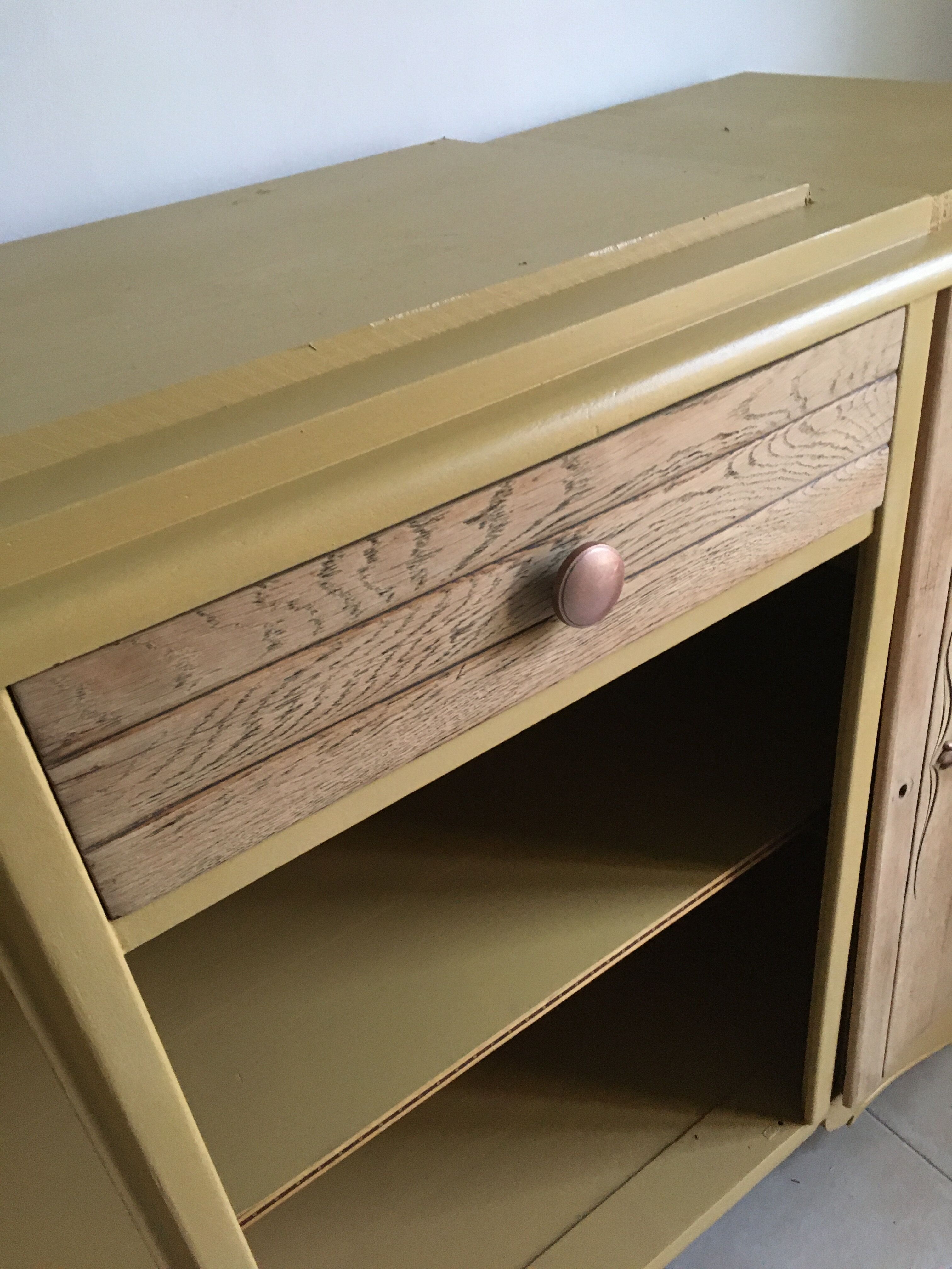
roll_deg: +9.2
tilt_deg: -31.6
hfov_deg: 48.2
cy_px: 634
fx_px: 1063
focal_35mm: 29
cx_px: 476
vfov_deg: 61.7
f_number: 2.2
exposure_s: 1/25
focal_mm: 4.15
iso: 200
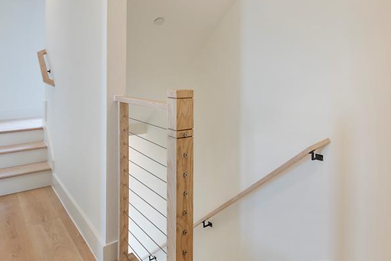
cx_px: 231
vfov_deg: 48.2
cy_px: 74
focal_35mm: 26
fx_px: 282
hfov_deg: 68.8
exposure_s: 1/25
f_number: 8
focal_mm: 10
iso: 100
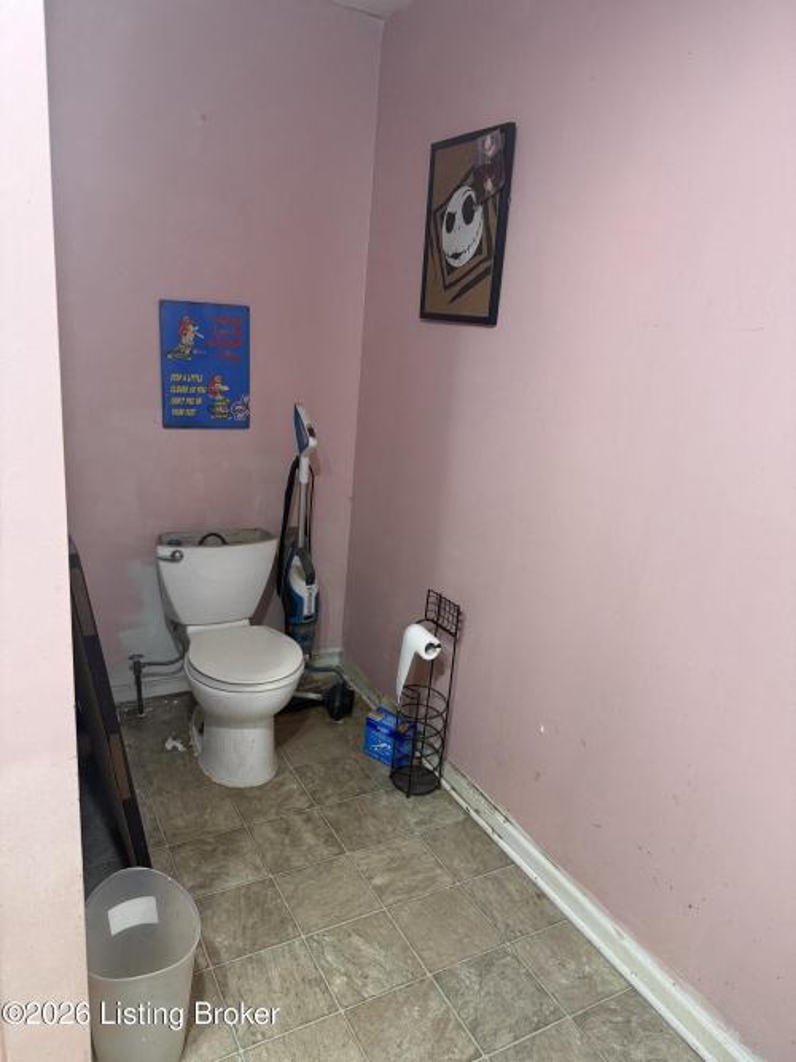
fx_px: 736
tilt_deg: -16.6
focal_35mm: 24
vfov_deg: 71.6
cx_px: 398
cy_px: 531
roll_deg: -4.6
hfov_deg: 56.8
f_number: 1.78
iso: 200
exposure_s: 1/60
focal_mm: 6.76
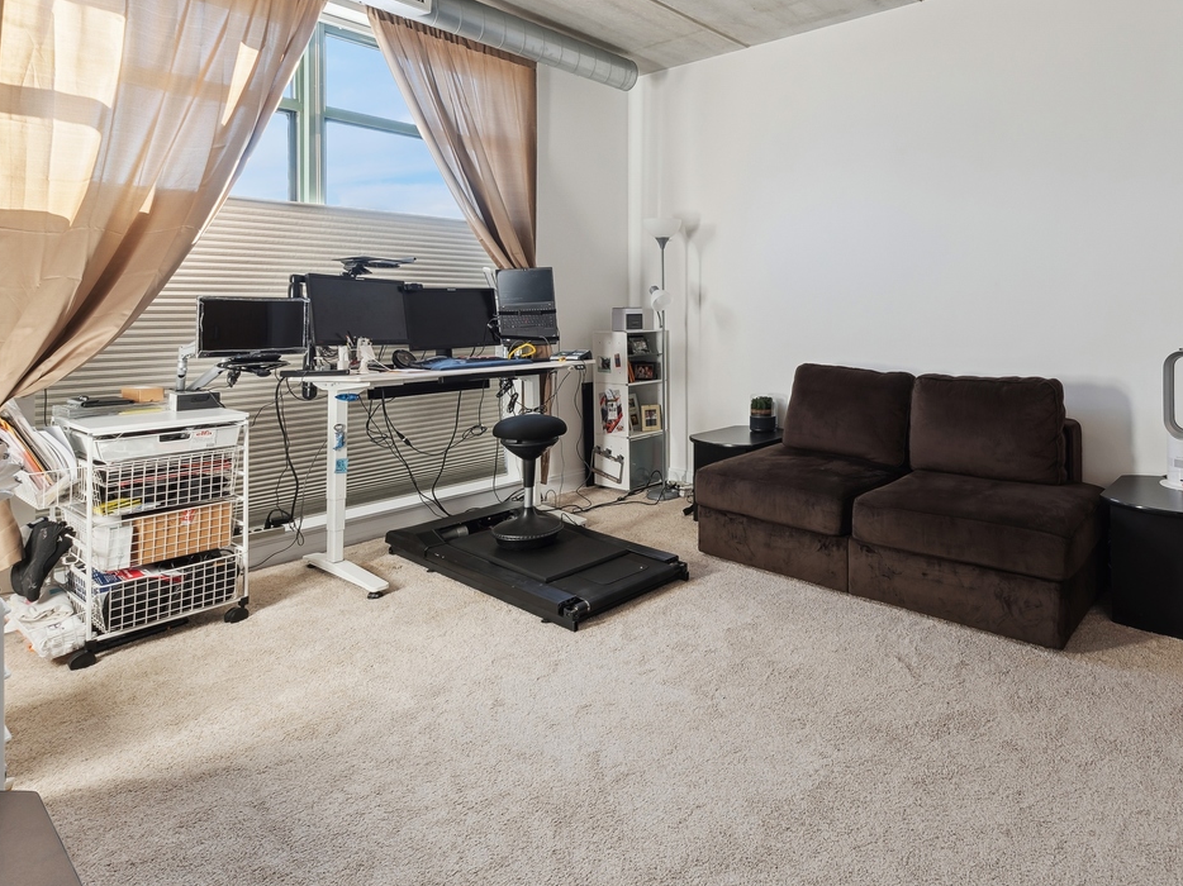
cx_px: 803
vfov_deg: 64.1
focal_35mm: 20
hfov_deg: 78.7
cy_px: 290
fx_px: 683
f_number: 9
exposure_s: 1/13
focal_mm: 12
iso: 200
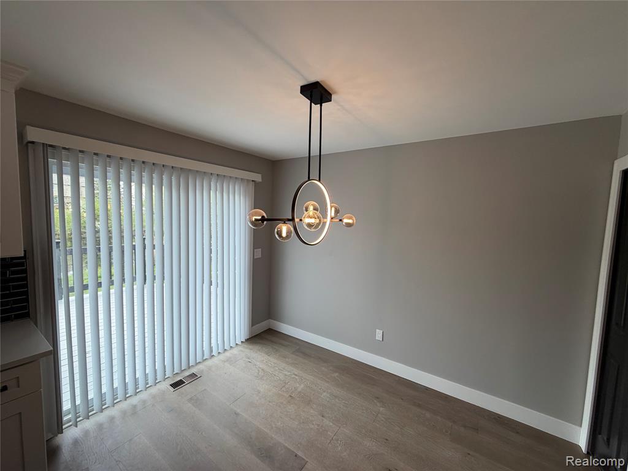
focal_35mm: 14
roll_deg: -1.8
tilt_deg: -3.8
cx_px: 314
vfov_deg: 85.7
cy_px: 236
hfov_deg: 102.1
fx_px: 254
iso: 64
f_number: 2.2
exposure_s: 1/120
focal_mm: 2.22
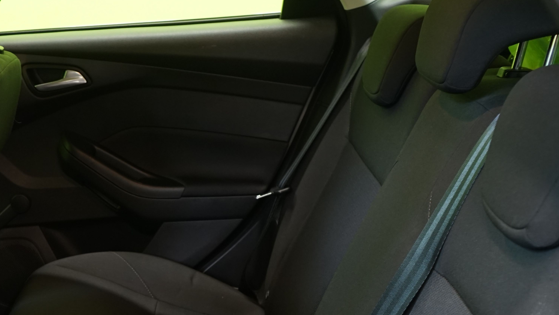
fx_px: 904
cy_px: 346
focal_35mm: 61
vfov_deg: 18.9
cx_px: 116
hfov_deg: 33.4
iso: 800
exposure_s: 1/10
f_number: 4.5
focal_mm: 29
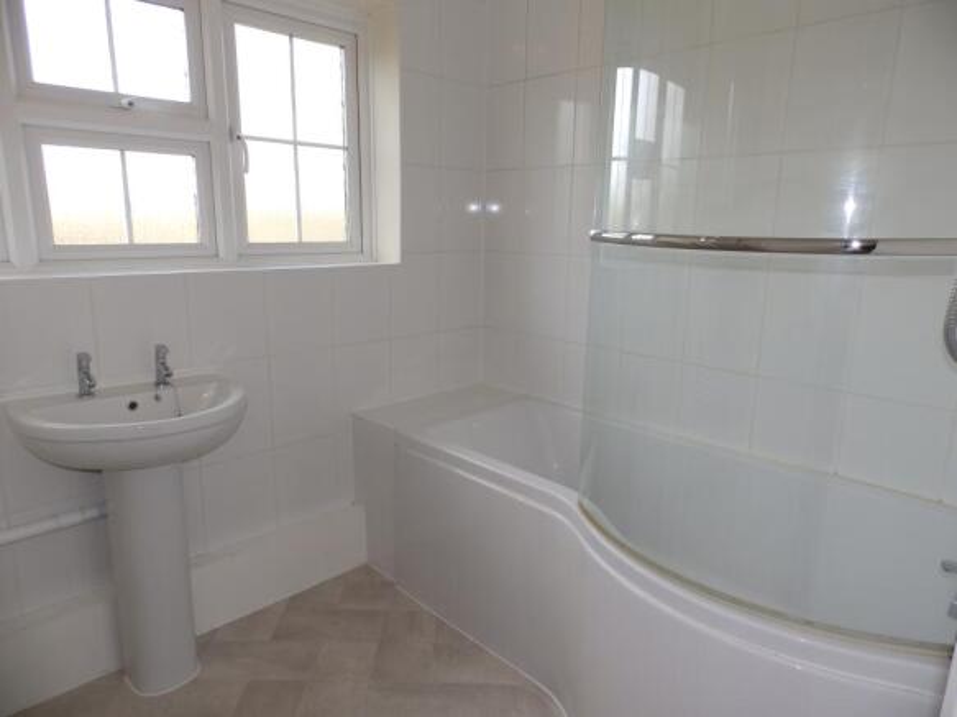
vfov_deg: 61.1
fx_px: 608
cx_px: 478
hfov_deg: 76.4
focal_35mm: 22
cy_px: 358
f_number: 3.4
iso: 80
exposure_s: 1/60
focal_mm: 4
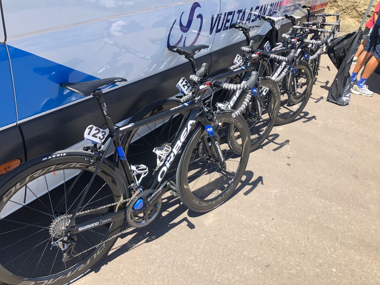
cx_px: 190
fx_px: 307
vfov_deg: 49.7
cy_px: 142
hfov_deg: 63.4
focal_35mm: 28
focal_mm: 3.99
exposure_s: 1/296
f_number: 1.8
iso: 20
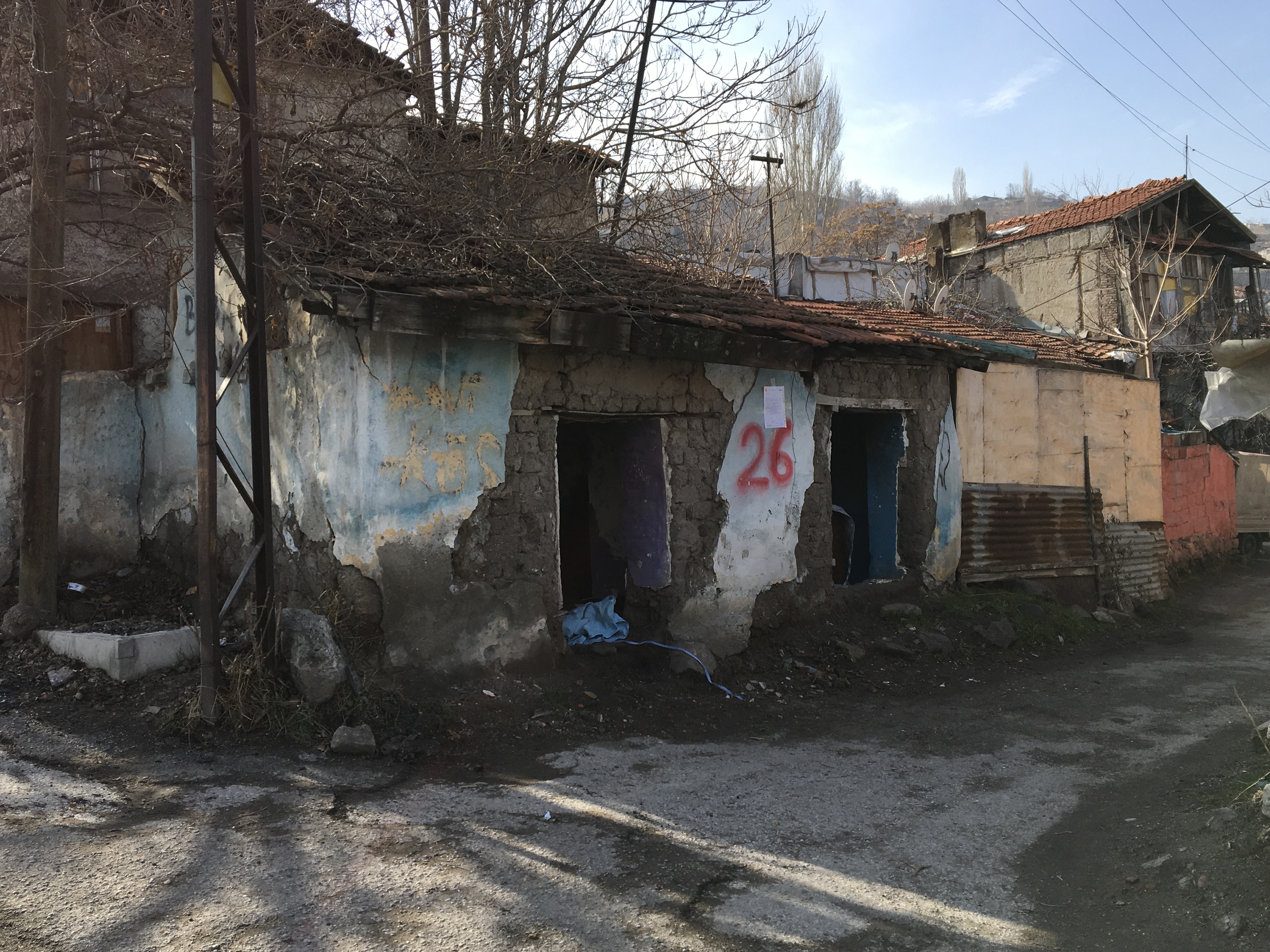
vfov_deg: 44.2
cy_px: 478
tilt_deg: +0.9
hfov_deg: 56.8
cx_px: 632
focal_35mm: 32
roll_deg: +2.5
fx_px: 1174
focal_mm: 4.15
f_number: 2.2
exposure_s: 1/801
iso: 25
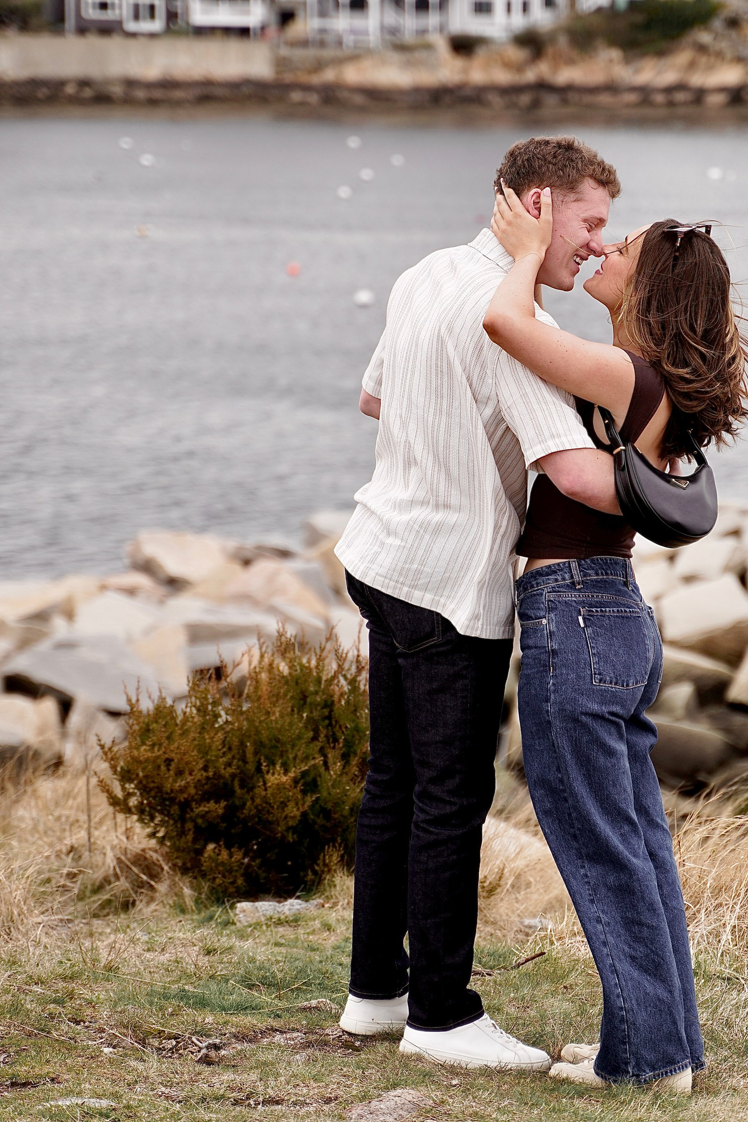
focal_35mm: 135
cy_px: 609
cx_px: 503
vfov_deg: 15.2
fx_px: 4206
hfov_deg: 10.2
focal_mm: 75
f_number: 2.8
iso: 100
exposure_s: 1/800
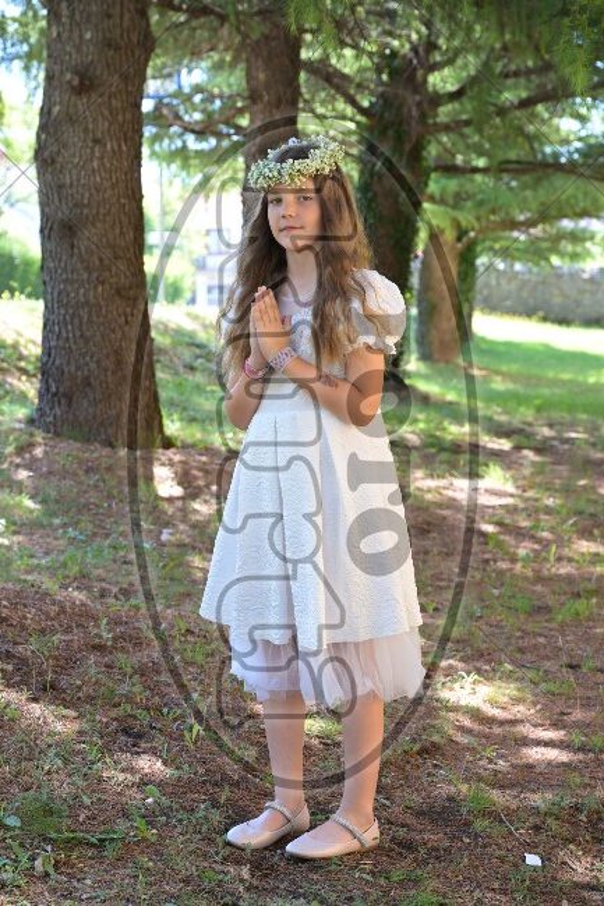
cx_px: 302
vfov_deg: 29.3
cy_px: 453
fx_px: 1737
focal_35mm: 69
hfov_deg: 19.7
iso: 640
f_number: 5.6
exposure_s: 1/160
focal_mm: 69
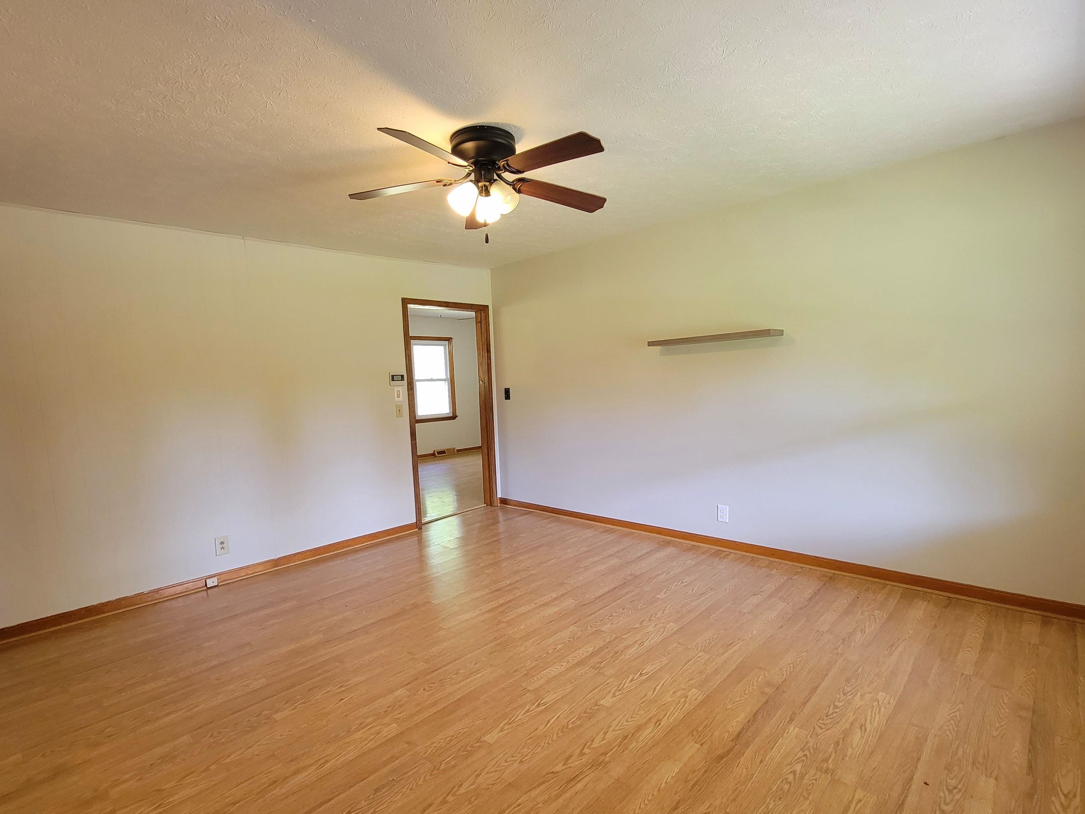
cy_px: 438
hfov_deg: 94.5
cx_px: 524
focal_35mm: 16
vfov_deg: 78.0
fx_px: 502
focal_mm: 2.2
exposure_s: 1/60.2
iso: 200
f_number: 2.2
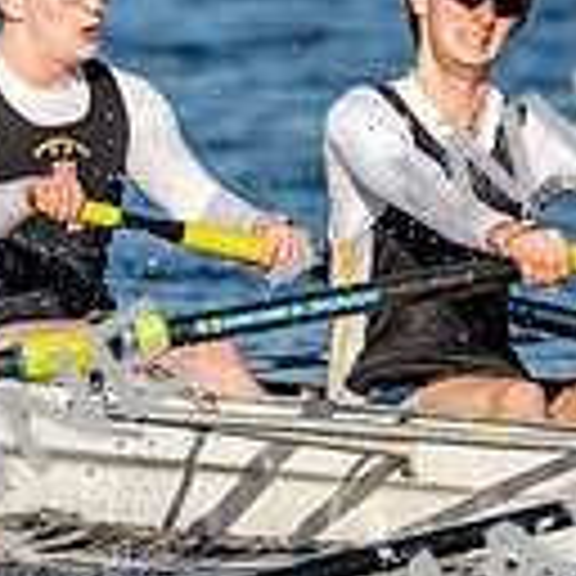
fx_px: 31345
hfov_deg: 1.1
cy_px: 245
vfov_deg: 1.1
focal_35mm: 1665
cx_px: 950
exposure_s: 1/2000
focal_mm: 433
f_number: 6.3
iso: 320
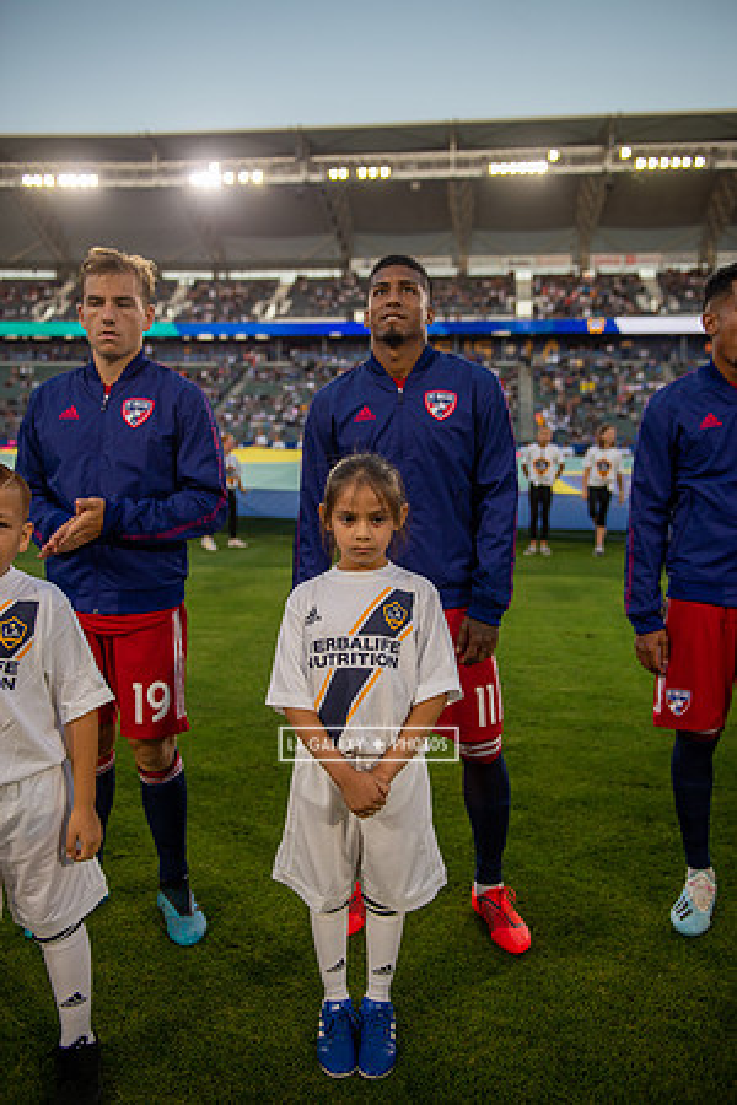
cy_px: 552
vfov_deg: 60.3
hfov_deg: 42.3
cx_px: 368
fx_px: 952
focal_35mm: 31
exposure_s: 1/640
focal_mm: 31
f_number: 2.8
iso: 320
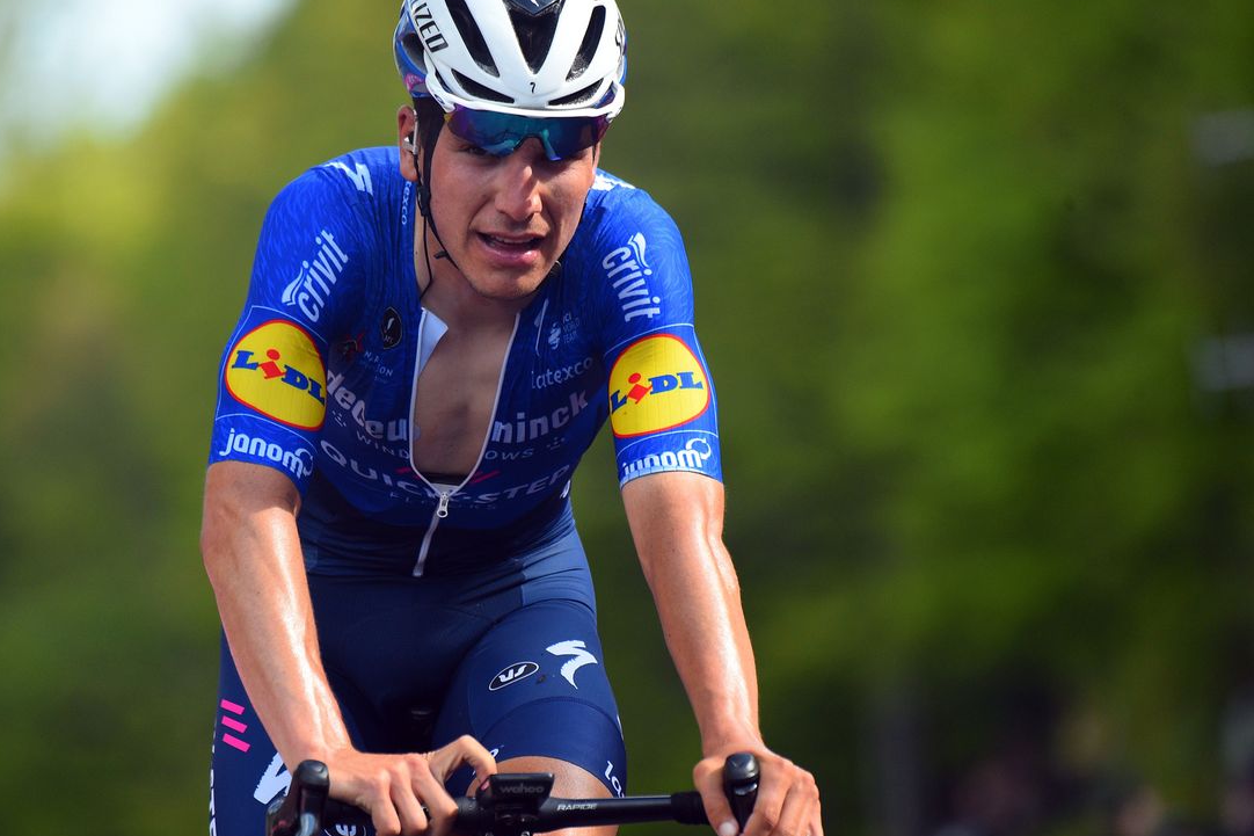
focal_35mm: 473
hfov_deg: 4.4
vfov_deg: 2.9
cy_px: 438
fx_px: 16473
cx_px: 513
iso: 1250
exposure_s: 1/1250
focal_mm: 400
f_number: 5.6
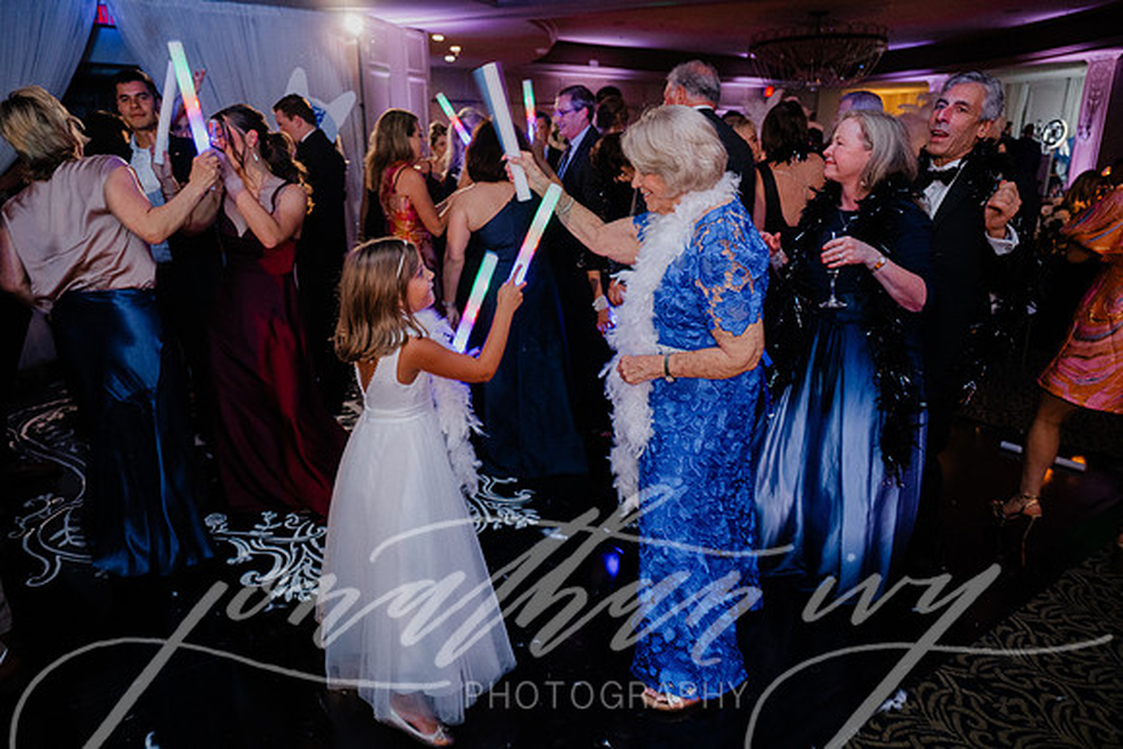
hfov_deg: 73.7
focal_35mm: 24
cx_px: 562
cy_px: 374
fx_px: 749
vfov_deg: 53.2
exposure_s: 1/80
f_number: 2.8
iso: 2000
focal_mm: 24
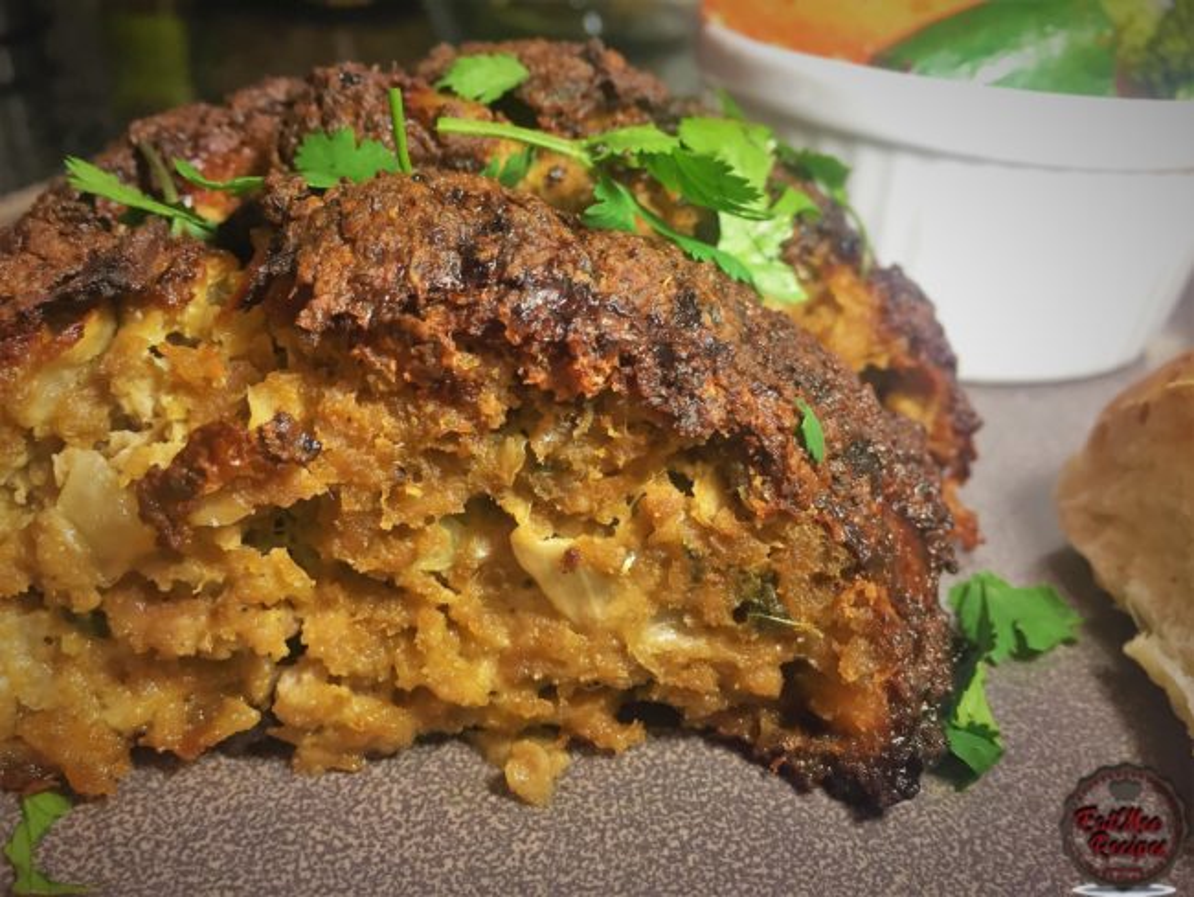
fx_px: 1001
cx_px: 597
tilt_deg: -32.9
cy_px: 448
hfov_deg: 61.6
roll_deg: -3.9
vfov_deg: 48.3
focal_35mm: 29
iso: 80
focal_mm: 4.15
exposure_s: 1/33
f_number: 2.2
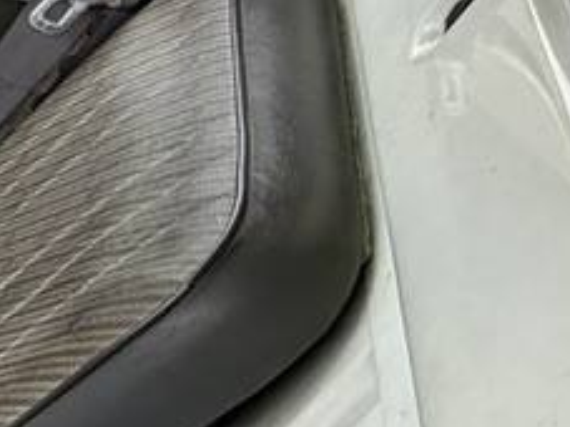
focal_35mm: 79
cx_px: -849
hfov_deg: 14.4
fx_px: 1300
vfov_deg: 16.9
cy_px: 638
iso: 40
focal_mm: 2.22
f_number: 2.2
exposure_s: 1/214
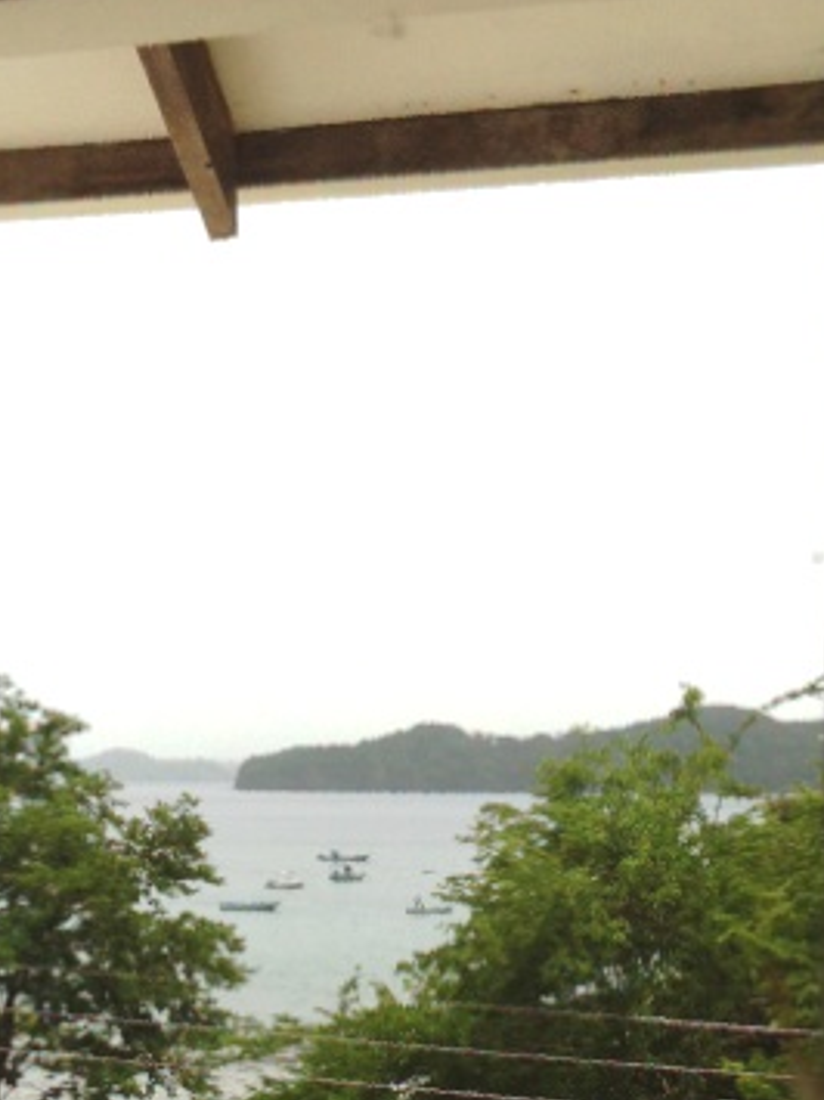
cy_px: 858
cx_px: 155
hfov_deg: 22.9
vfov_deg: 30.1
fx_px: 2001
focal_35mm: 63
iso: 80
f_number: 2.8
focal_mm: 3.85
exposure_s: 1/1885
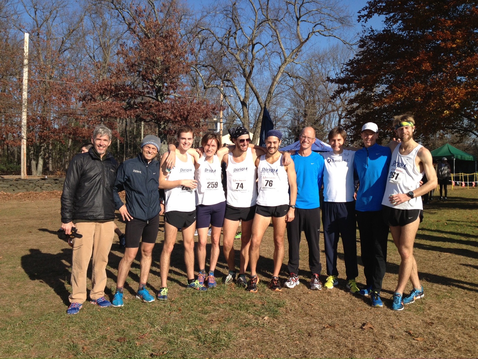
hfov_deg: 52.6
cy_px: 180
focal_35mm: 35
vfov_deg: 40.7
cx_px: 239
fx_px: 483
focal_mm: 4.28
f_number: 2.4
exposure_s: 1/1453
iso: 50
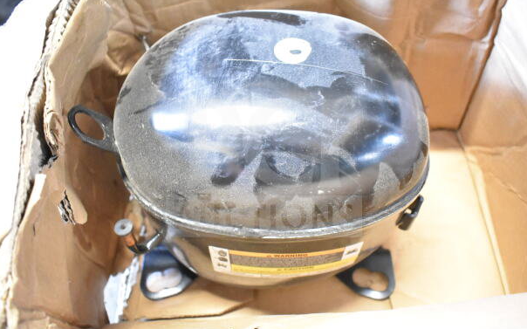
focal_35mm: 34
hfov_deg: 56.7
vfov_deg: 37.2
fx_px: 488
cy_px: 168
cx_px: 264
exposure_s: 1/30
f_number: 3.8
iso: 8000
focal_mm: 22
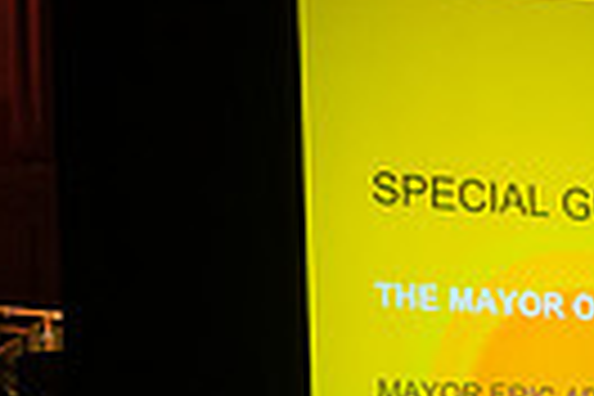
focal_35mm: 184
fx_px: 3036
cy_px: 738
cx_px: 1062
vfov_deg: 7.2
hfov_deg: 10.5
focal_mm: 42
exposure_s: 1/400
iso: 3200
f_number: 4
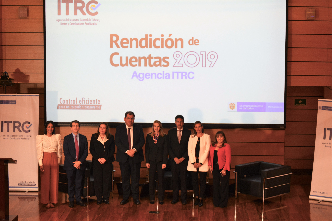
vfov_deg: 16.6
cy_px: 110
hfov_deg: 24.6
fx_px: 761
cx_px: 166
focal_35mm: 82
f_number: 4
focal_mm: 55
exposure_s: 1/40
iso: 800
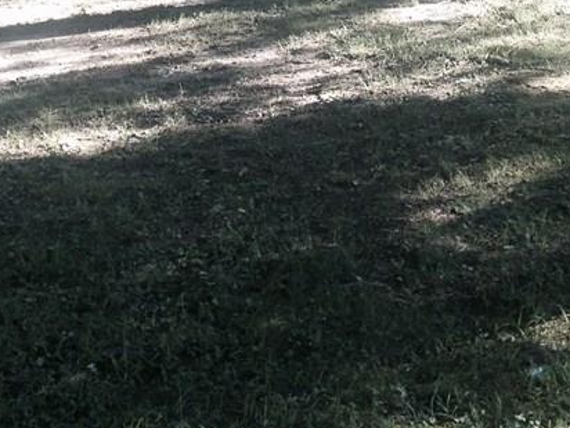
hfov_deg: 22.5
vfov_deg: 16.2
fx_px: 1433
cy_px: -94
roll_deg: +1.3
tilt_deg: -8.6
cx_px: 245
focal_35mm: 87
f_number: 2.4
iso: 64
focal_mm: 4.28
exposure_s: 1/120
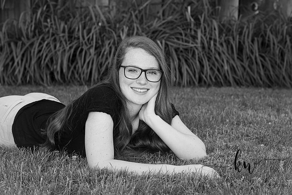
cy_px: 98
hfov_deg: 20.4
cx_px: 146
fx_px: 811
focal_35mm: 100
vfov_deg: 13.7
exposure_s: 1/200
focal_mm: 100
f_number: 7.1
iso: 400
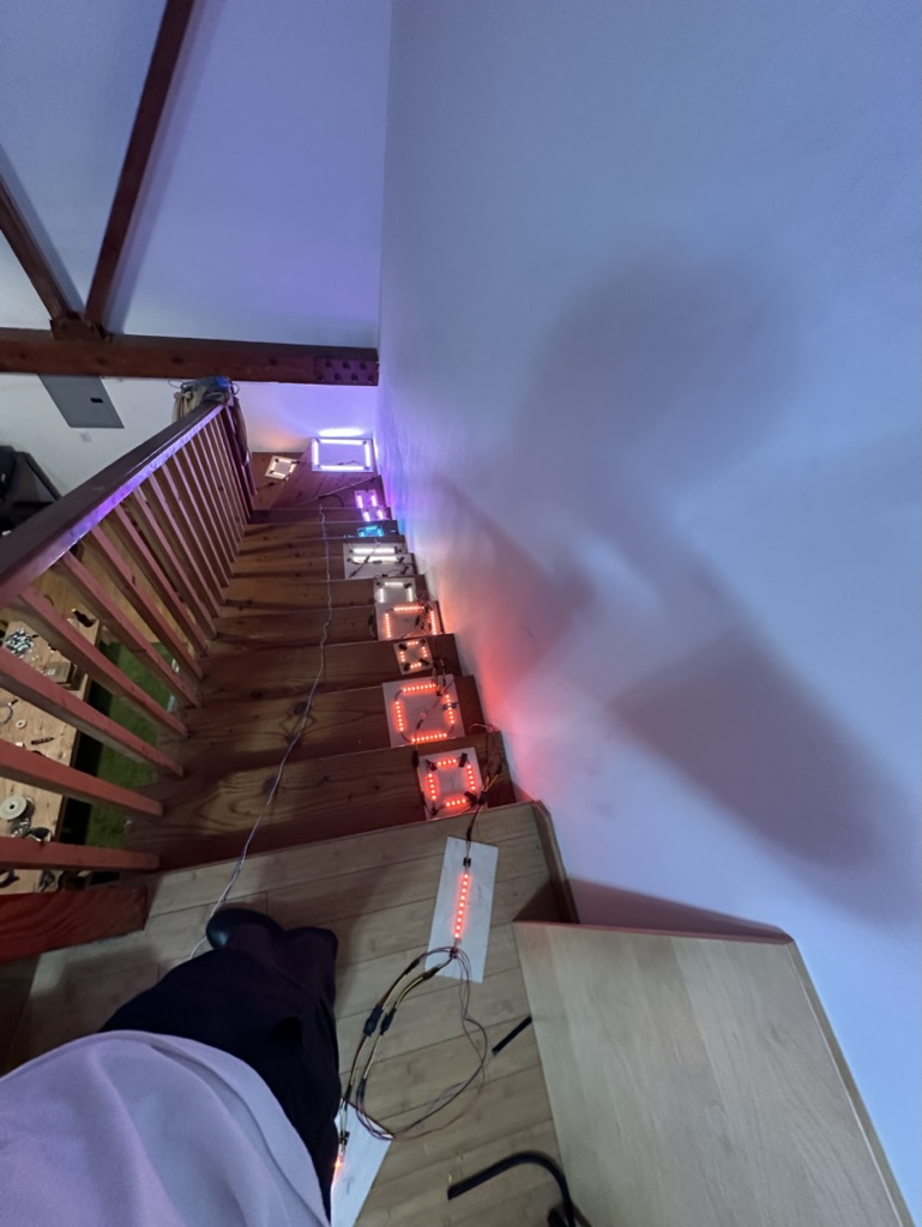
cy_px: 614
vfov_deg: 102.0
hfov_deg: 85.7
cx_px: 461
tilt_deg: -60.3
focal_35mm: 14
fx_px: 497
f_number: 2.2
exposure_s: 1/60
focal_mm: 2.22
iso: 500
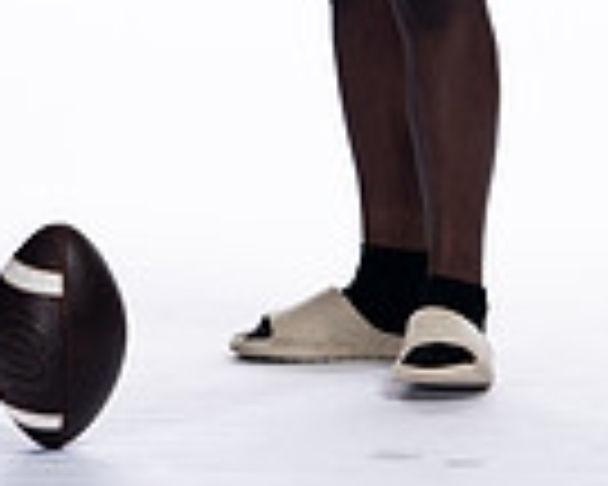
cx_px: 536
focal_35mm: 335
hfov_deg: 5.8
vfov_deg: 4.6
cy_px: -495
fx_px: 6028
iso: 400
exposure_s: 1/250
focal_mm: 107
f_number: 6.3
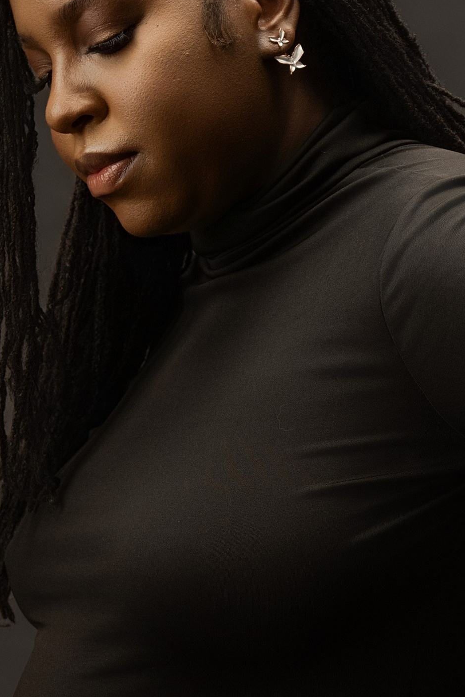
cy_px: 525
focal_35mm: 189
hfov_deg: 7.3
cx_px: 174
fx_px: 3661
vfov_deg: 10.9
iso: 640
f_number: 5.6
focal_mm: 69
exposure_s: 1/160
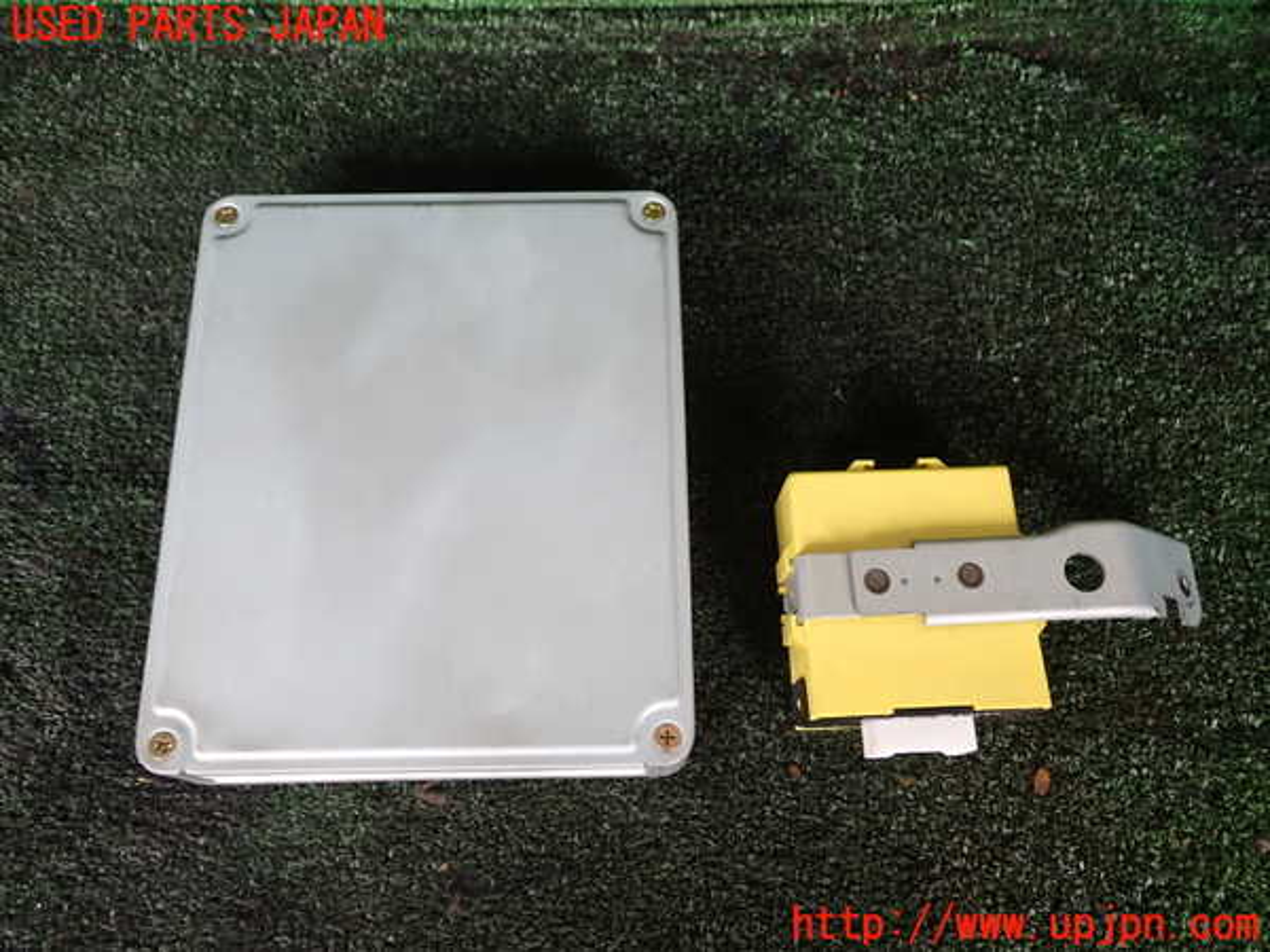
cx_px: 635
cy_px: 476
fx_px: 1101
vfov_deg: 46.8
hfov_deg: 60.0
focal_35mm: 30
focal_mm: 5.4
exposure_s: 1/60
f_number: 2.3
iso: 125
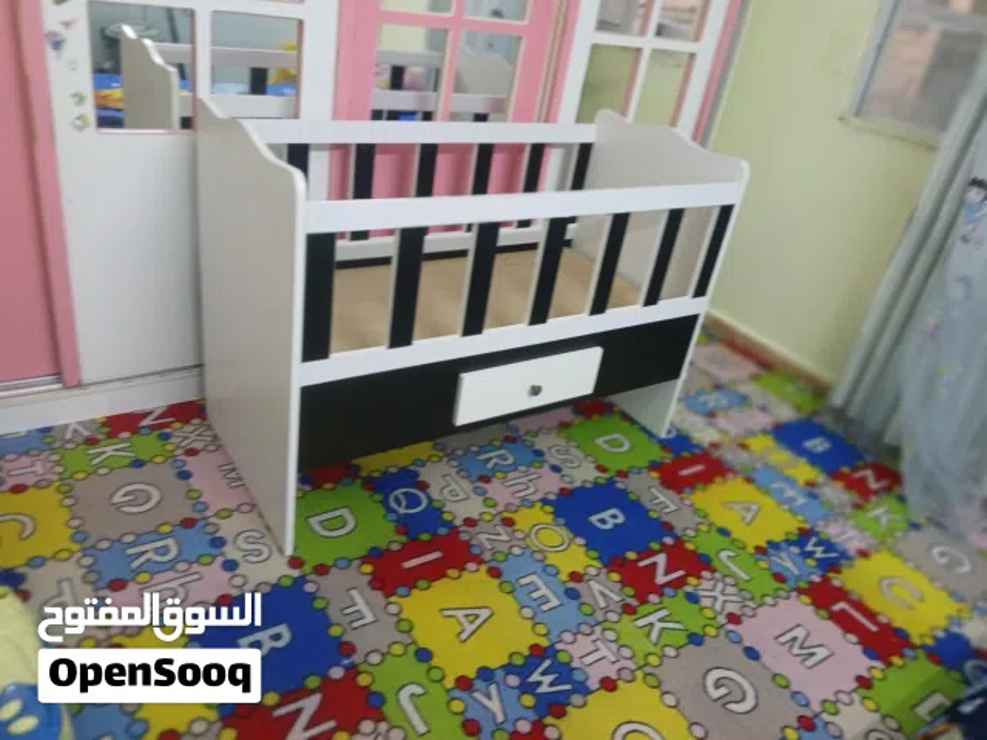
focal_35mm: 26
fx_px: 741
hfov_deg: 67.3
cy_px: 370
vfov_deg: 53.1
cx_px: 494
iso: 250
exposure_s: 1/33.3
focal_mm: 3.98
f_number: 1.8
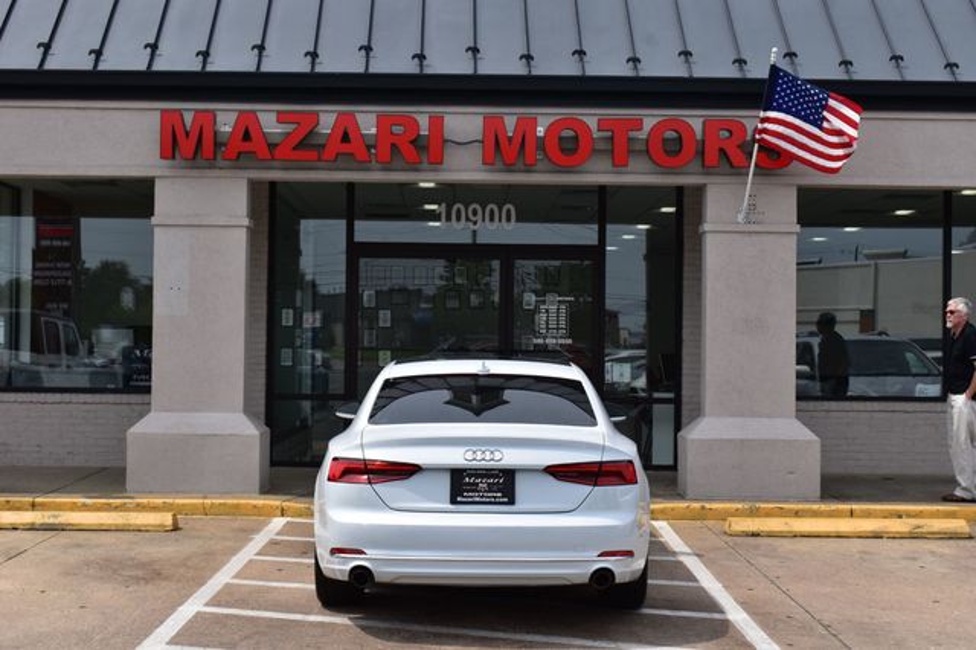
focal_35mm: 51
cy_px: 325
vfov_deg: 26.5
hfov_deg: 38.9
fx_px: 1382
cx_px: 488
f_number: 11
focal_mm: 34
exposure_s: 1/500
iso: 250
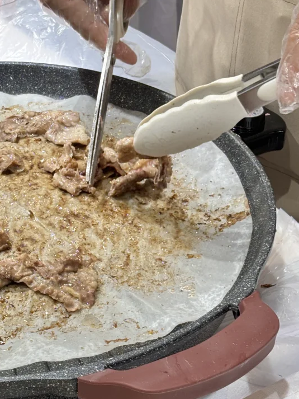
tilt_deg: -31.8
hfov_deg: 14.0
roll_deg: -0.5
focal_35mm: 105
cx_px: 61
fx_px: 1209
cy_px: 180
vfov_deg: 18.7
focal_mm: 5.96
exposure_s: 1/100
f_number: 1.6
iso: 32
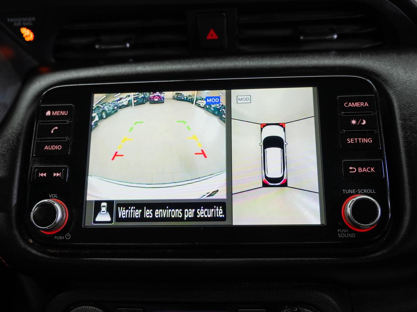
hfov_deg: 50.7
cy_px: 156
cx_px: 212
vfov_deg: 39.1
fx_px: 440
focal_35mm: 37
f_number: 3.5
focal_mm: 33.3
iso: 320
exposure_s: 1/40
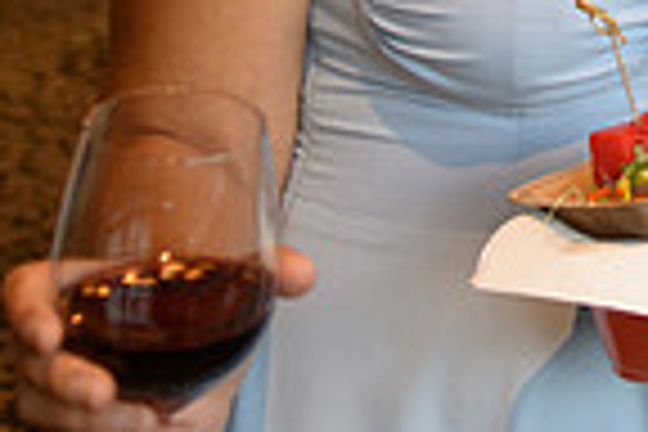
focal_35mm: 157
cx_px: 1321
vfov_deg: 8.3
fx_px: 2826
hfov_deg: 11.7
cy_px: -428
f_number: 2.8
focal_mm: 35
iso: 500
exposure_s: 1/80
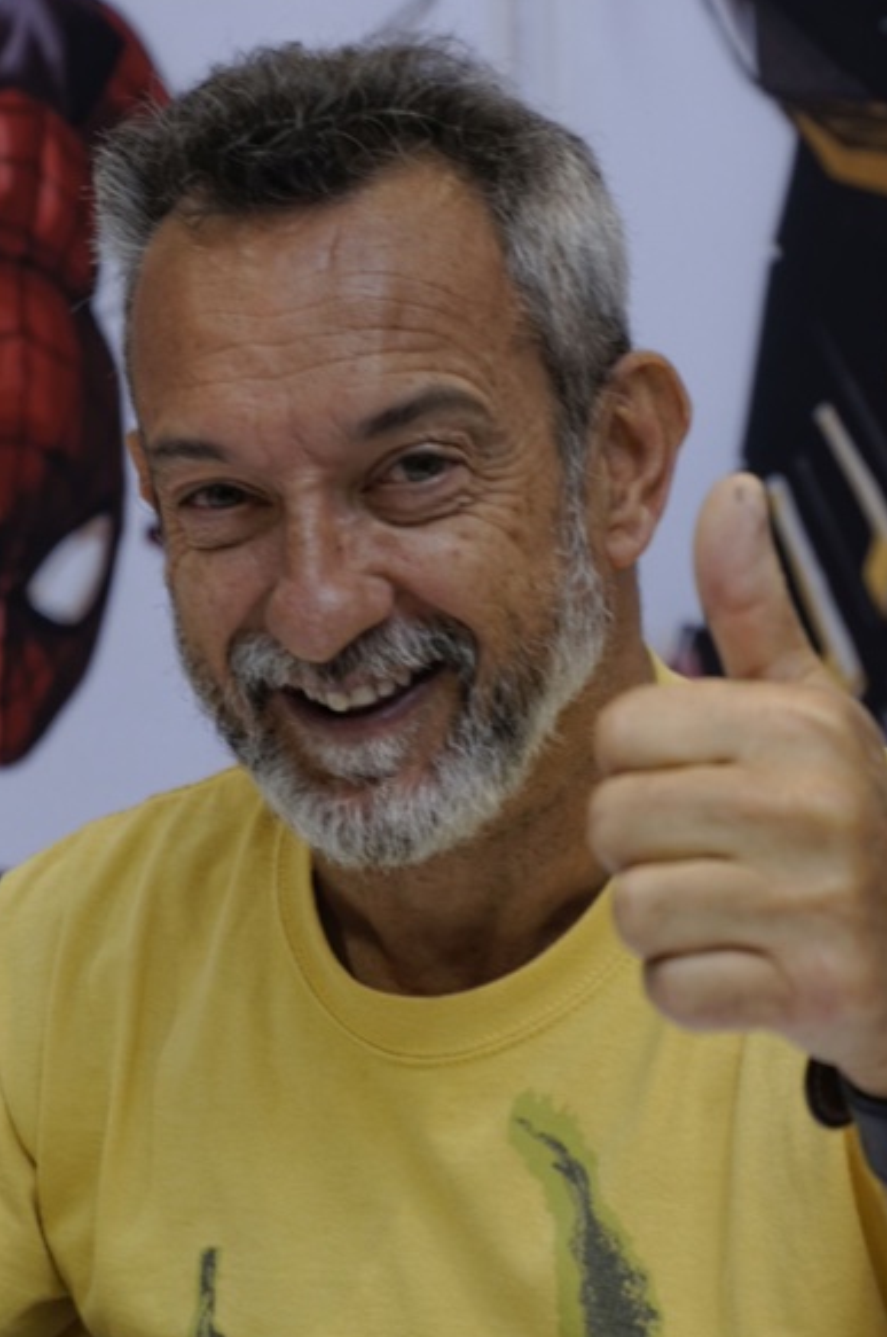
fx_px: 3966
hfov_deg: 12.8
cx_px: 515
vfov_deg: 19.1
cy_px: 518
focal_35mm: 107
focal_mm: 52
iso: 400
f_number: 5
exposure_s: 1/15
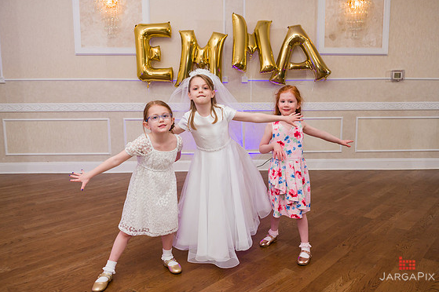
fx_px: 329
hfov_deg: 67.4
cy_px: 146
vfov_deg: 47.9
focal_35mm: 27
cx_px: 227
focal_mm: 26
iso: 1250
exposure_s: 1/200
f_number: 5
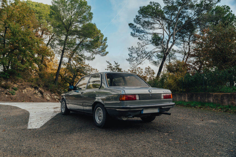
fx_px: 195
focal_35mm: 30
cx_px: 118
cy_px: 78
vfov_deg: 43.9
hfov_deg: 62.3
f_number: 2.8
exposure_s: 1/200
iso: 50
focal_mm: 29.8
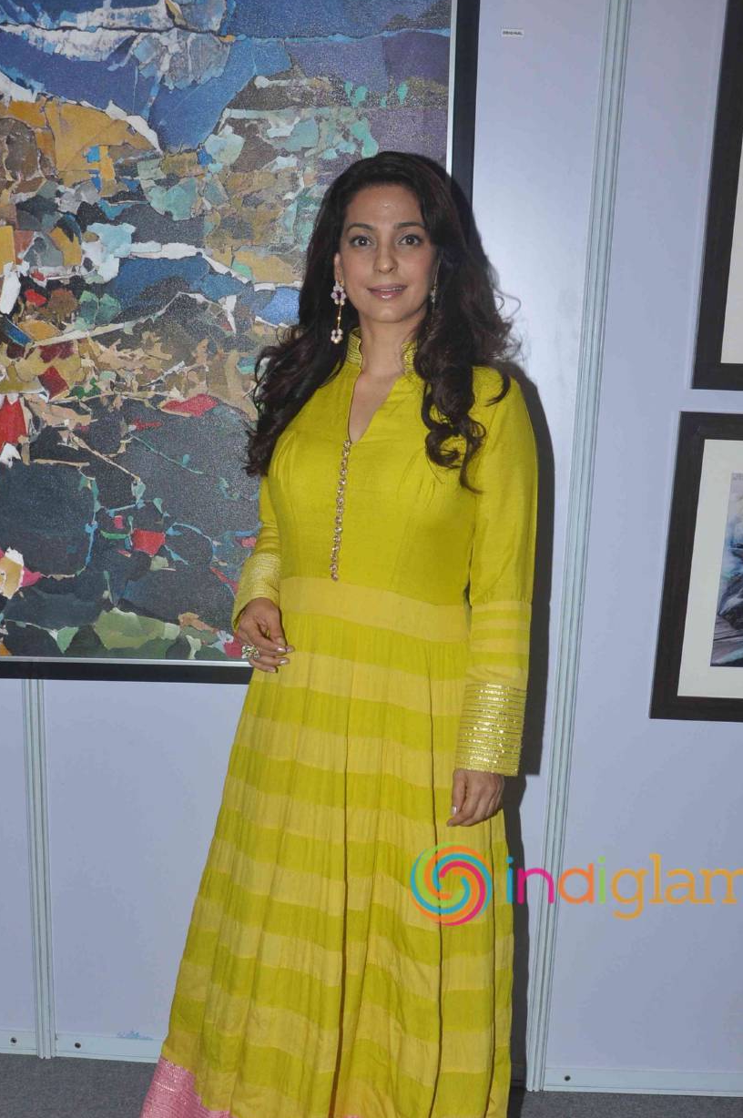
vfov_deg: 45.1
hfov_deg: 31.1
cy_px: 703
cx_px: 376
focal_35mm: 43
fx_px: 1334
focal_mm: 22
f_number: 9
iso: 640
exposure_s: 1/250
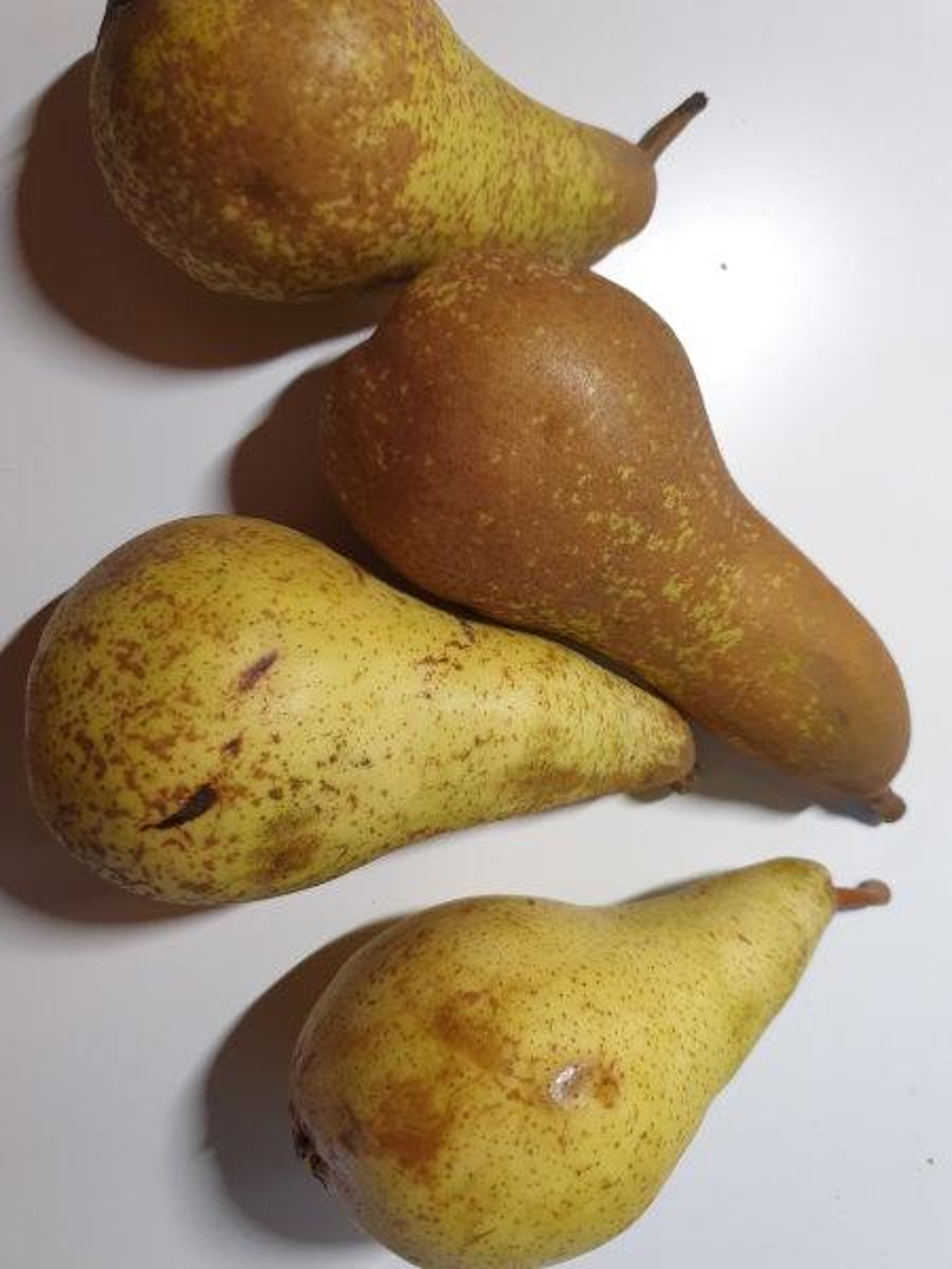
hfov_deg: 53.1
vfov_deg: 67.3
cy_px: 634
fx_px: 953
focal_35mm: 26
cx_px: 476
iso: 250
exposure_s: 1/50
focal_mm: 4.3
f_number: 1.5
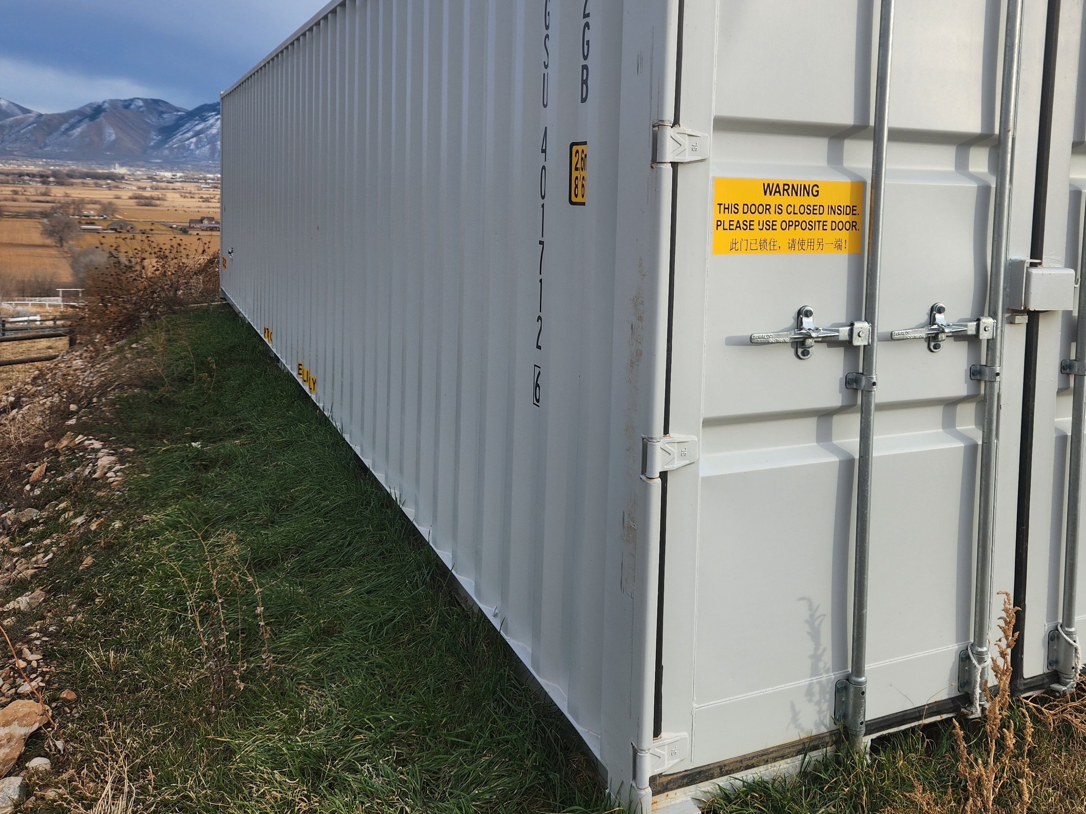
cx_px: 708
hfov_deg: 55.8
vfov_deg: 43.5
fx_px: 1004
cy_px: 272
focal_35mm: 32
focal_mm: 5.4
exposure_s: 1/624
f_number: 1.8
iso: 20
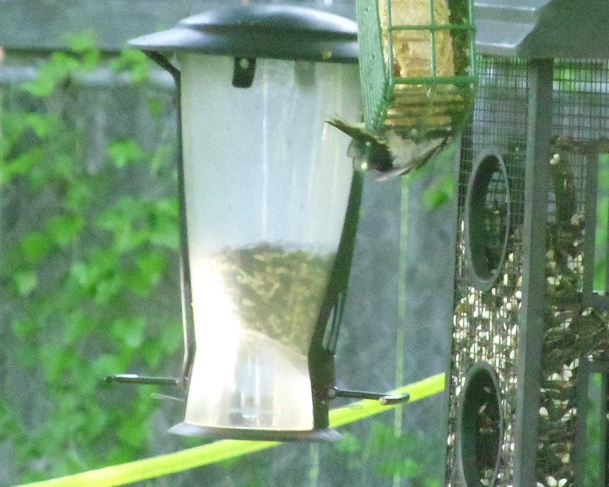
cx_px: 470
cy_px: 81
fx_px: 11212
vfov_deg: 2.5
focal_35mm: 622
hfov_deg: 3.1
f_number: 5.5
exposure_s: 1/20
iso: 800
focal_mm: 39.2
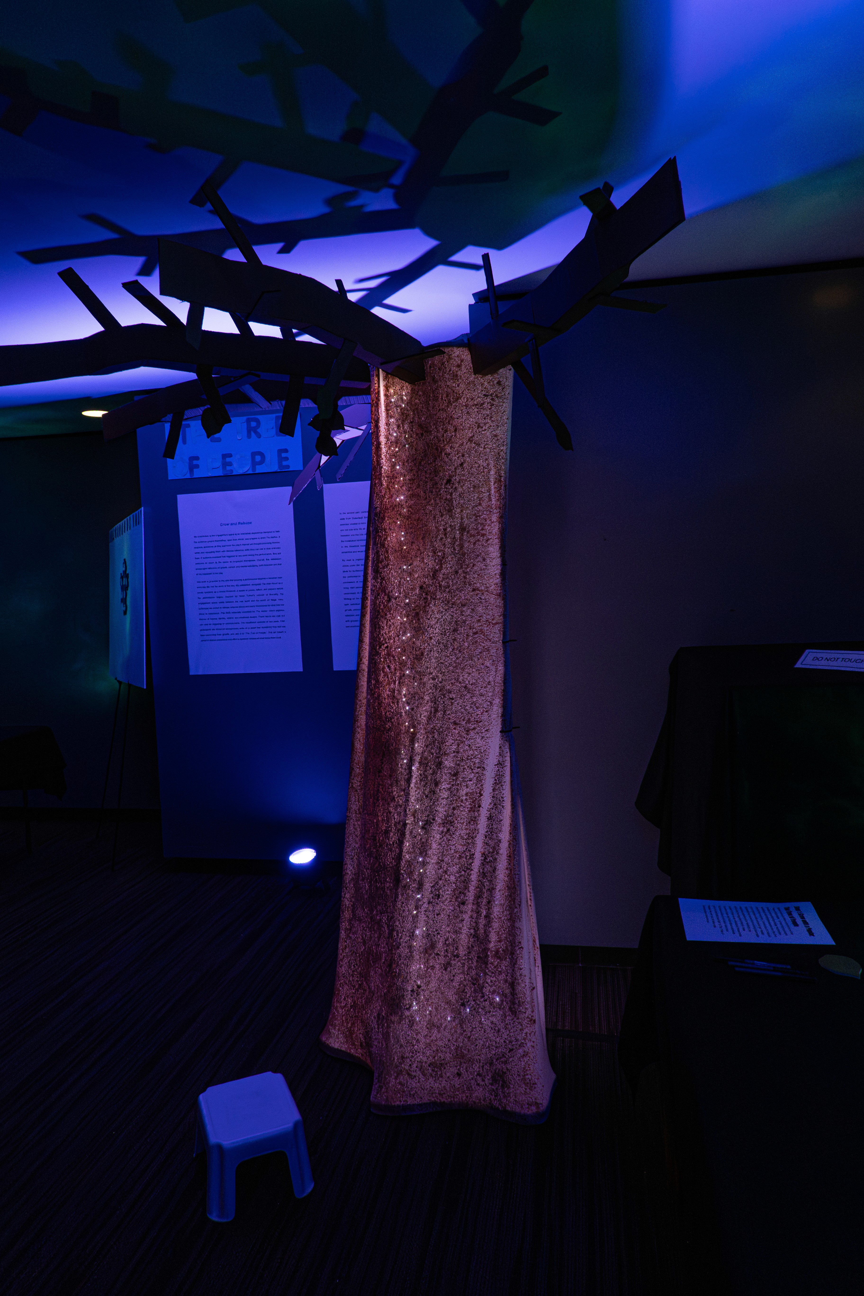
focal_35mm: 24
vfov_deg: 73.7
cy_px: 648
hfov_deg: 53.1
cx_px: 432
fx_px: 864
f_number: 4.5
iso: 1000
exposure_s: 1/80
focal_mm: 9
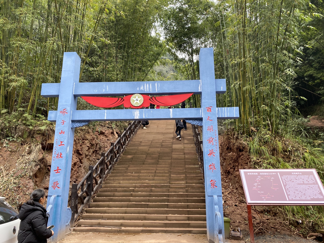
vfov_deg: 53.1
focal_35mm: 26
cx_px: 162
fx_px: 243
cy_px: 122
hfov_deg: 67.3
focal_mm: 4.25
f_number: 1.8
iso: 100
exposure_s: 1/122
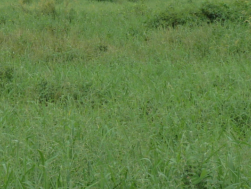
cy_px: -43
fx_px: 1131
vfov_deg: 9.4
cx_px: -10
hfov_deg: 12.5
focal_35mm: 156
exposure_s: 1/500
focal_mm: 8.5
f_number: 3.8
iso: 125
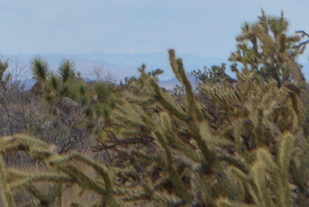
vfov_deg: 3.6
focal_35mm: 382
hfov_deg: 5.4
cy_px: -138
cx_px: -81
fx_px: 3284
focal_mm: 55
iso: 400
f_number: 7.1
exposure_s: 1/2000
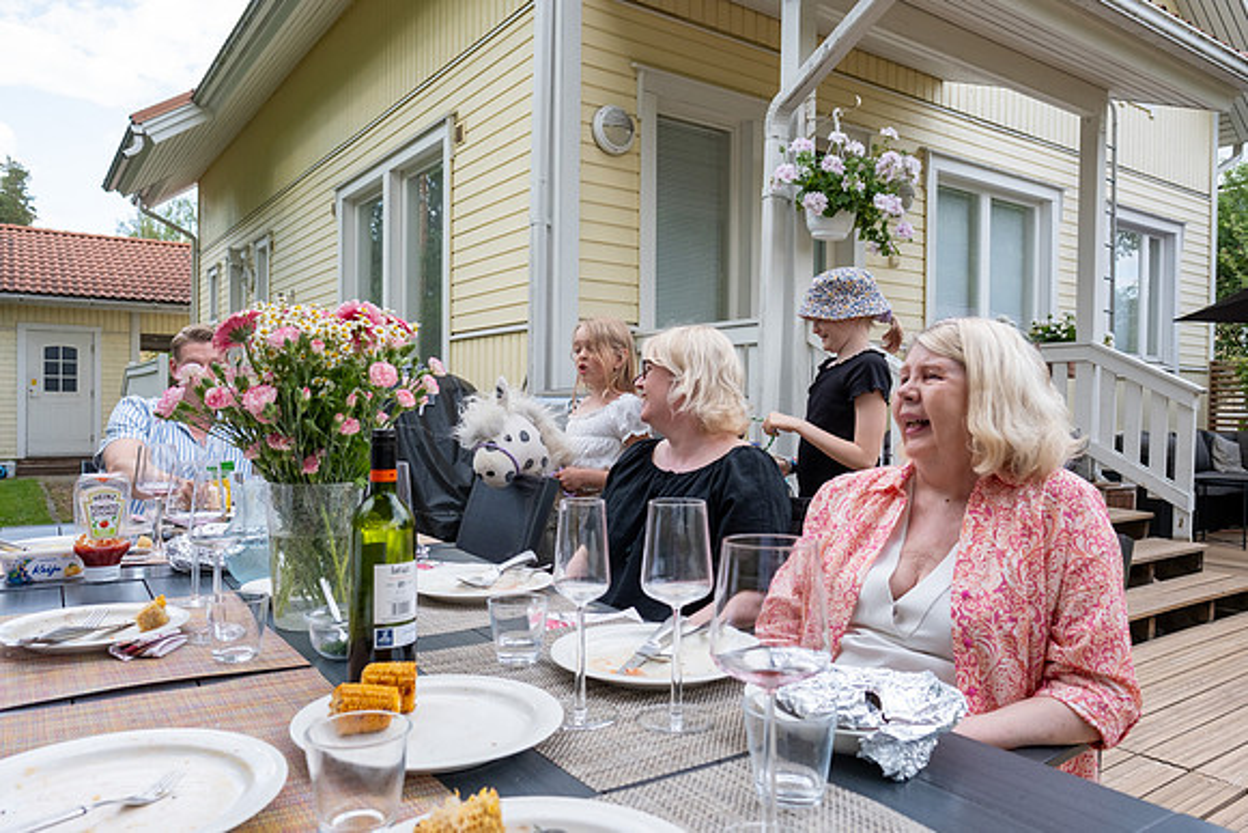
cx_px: 624
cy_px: 416
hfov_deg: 73.7
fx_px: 832
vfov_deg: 53.2
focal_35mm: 24
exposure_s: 1/250
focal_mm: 16
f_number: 5.6
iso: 320
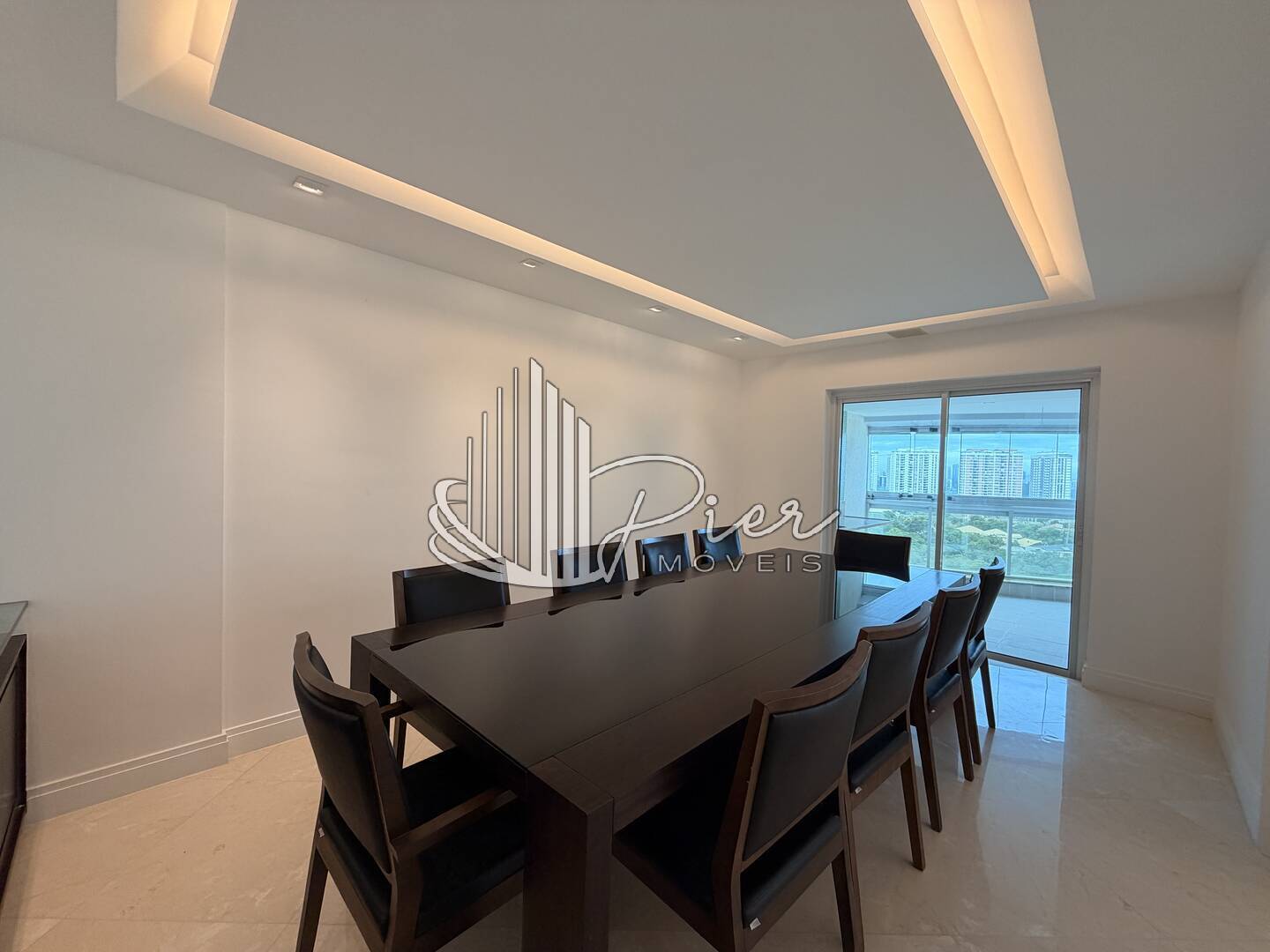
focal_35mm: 14
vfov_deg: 85.7
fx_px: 514
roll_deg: -1.1
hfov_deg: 102.1
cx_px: 635
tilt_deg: -1.5
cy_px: 476
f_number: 2.2
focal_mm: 2.22
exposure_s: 1/120
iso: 80
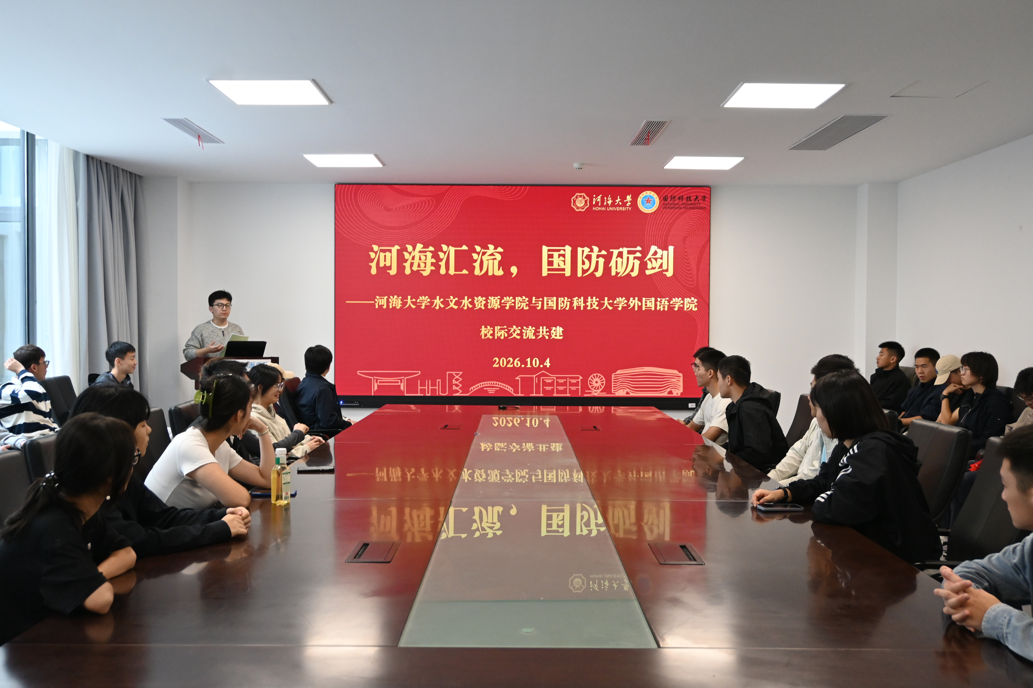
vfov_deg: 40.0
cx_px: 516
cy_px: 344
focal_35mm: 33
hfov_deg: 57.2
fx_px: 947
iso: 1100
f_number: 4
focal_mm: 22
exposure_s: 1/125
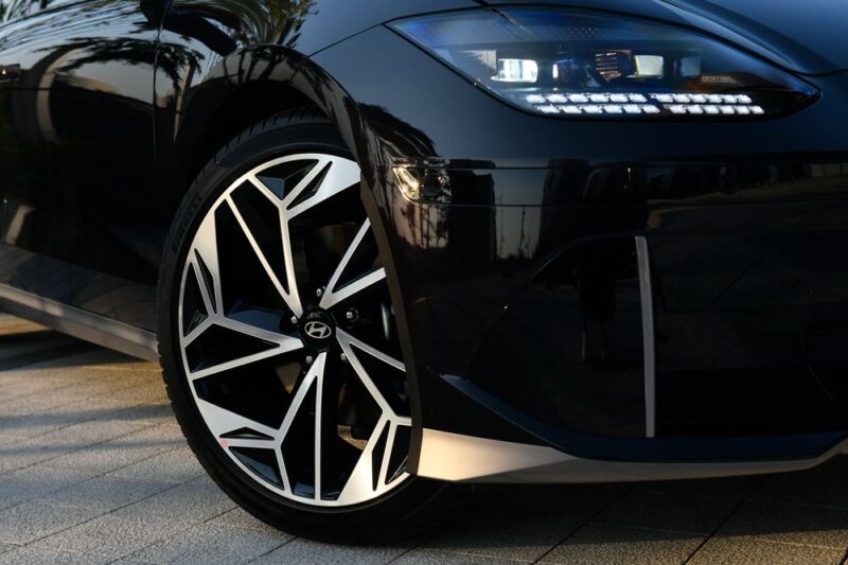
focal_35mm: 55
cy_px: 282
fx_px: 1295
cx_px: 424
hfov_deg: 36.3
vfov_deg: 24.6
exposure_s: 1/400
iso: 800
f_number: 7.1
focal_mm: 55
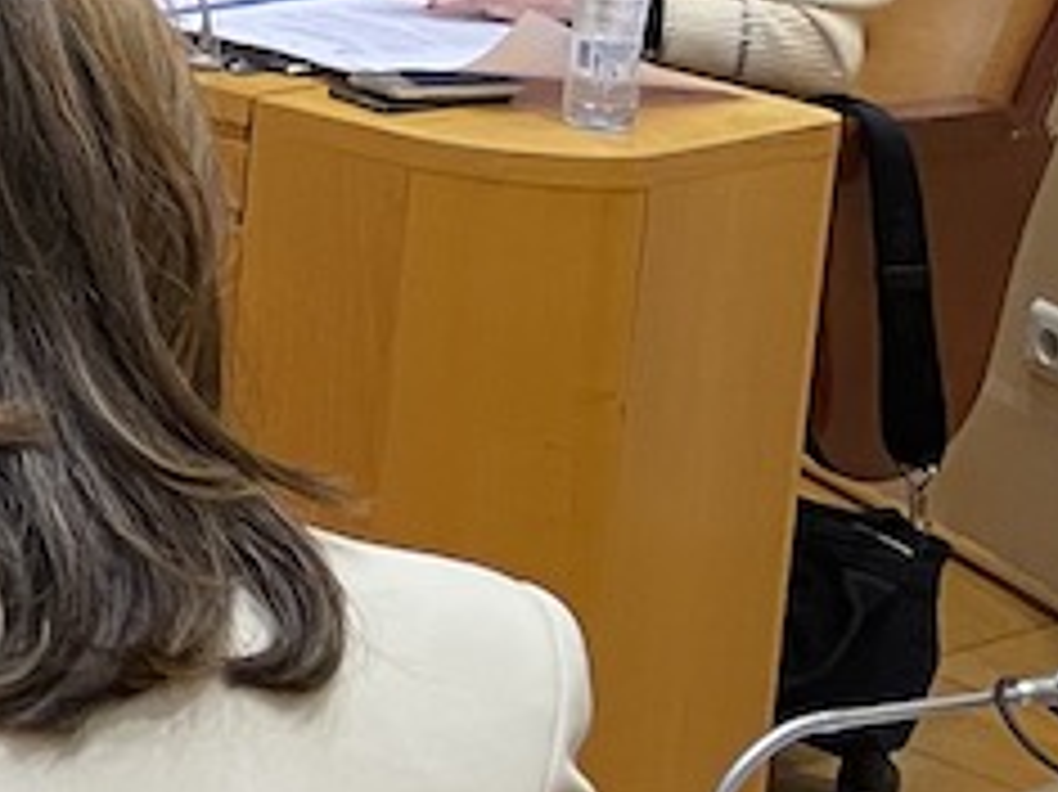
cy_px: -261
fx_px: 4063
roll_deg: +0.2
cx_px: -1508
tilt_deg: -10.1
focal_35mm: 133
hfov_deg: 11.9
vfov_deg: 10.9
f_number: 1.6
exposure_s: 1/50
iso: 125
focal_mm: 4.2
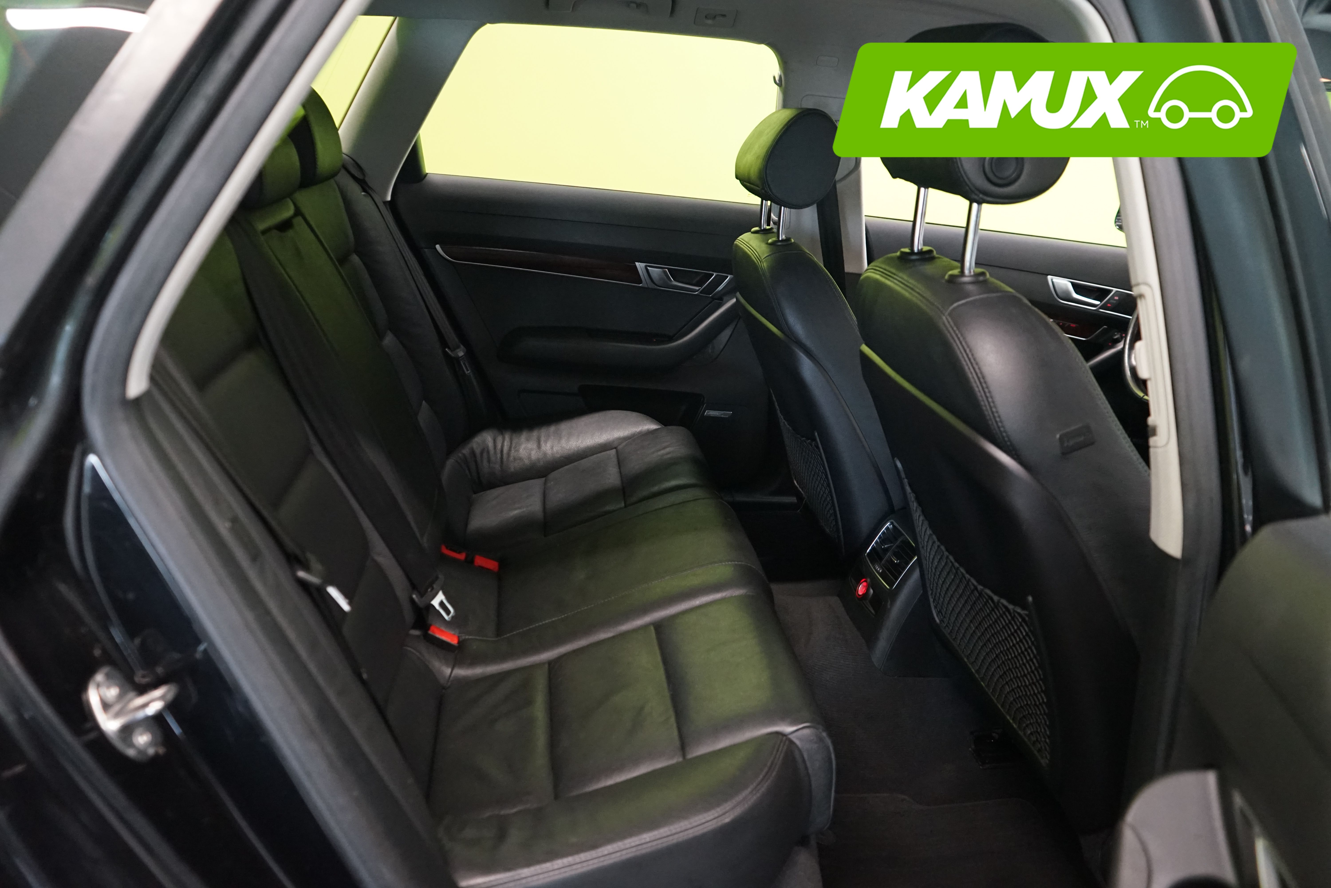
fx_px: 1035
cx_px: 666
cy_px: 444
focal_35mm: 28
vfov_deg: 46.4
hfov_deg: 65.5
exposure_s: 1/30
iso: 4000
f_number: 4.5
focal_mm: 28
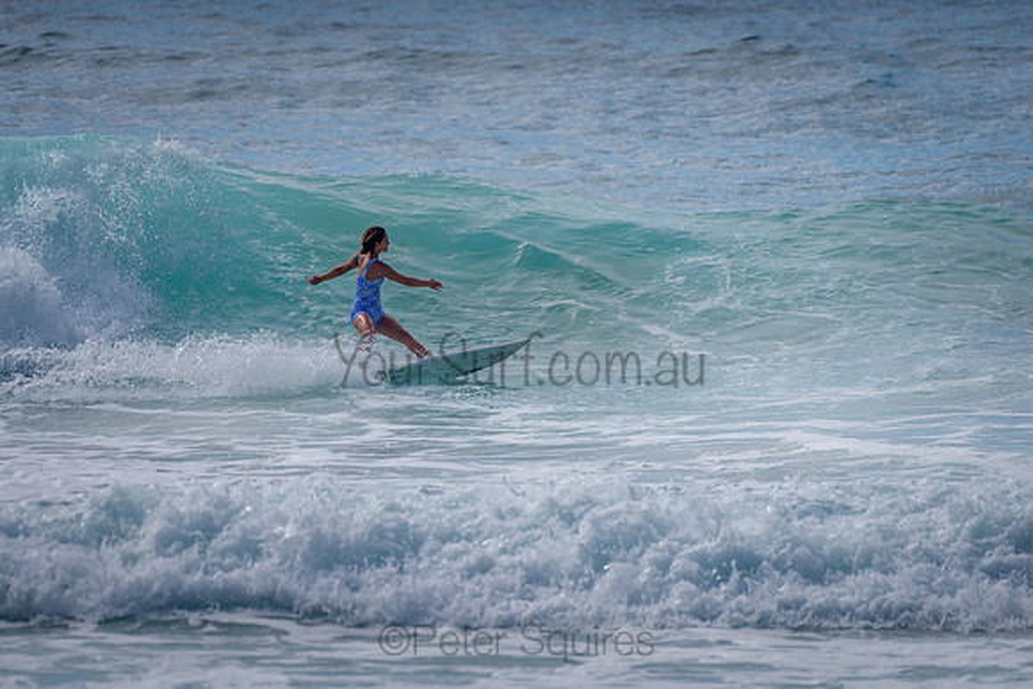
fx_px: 17598
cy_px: 271
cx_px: 406
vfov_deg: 2.2
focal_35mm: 613
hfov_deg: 3.4
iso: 100
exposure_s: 1/2000
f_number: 5.6
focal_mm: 500
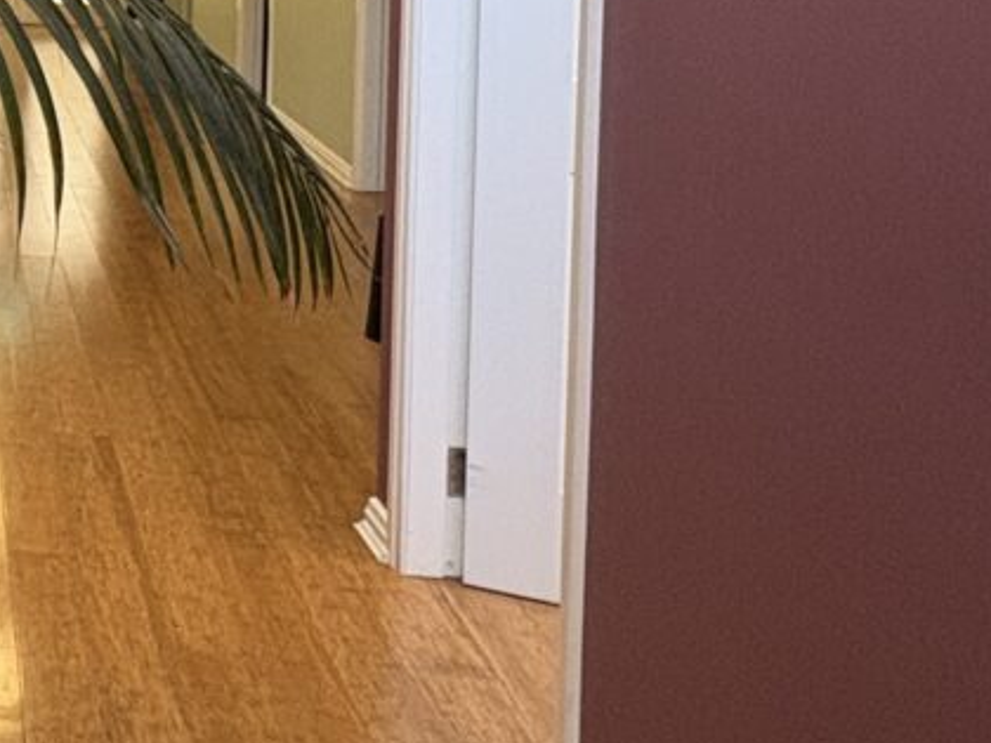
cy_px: -104
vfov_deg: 22.8
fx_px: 1718
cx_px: -333
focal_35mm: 60
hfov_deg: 26.7
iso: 200
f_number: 2.2
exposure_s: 1/50
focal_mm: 2.22
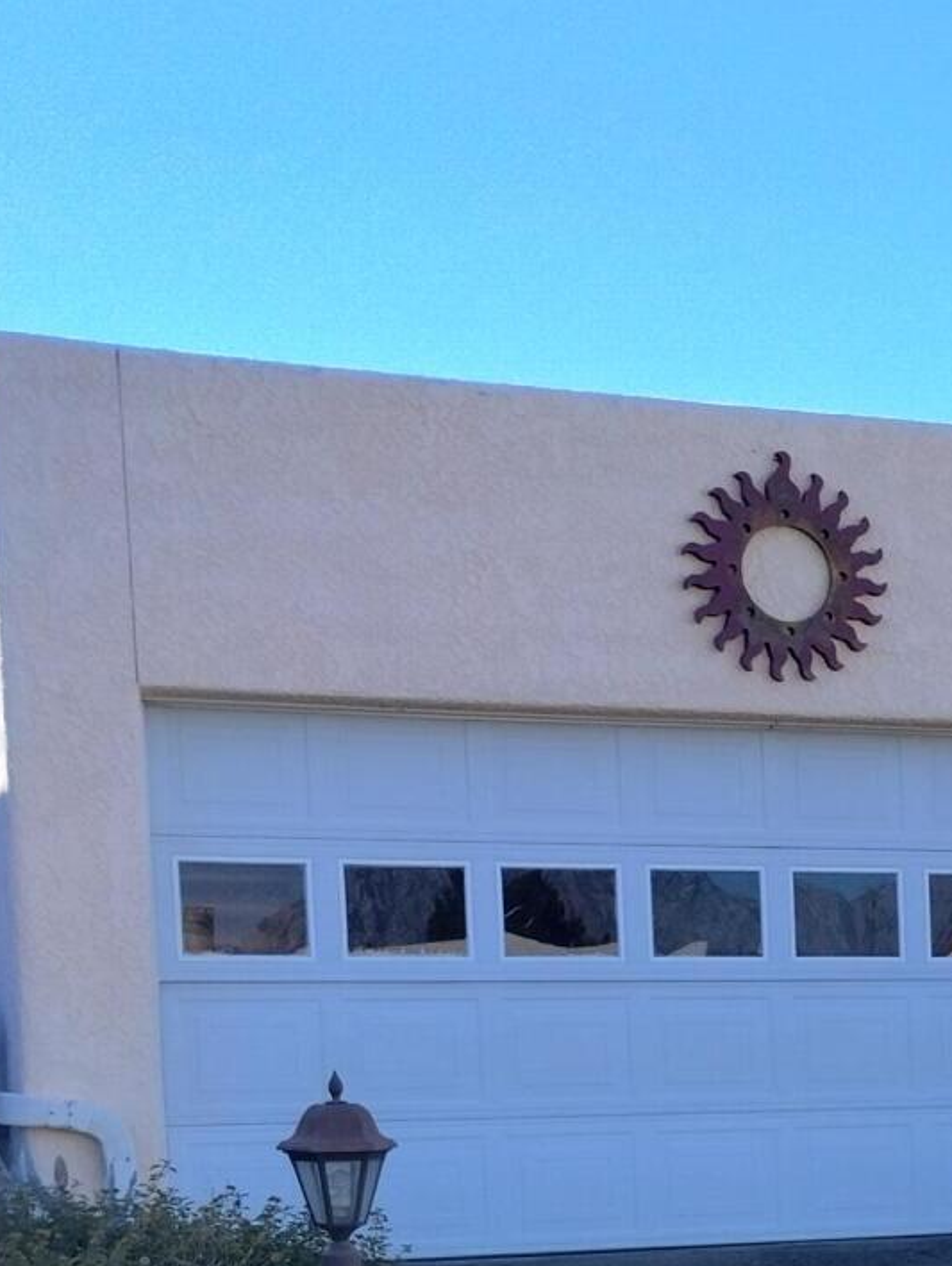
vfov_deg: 23.5
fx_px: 2893
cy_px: 1314
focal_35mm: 79
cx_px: 1265
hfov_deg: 17.4
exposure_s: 1/297
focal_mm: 4.27
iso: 100
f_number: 1.8
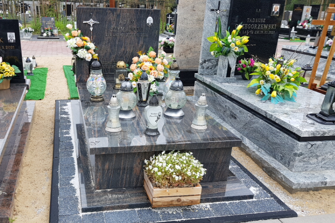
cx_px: 134
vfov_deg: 38.7
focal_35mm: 34
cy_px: 133
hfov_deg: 55.4
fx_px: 316
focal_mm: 4.2
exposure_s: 1/439
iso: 40
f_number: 1.7
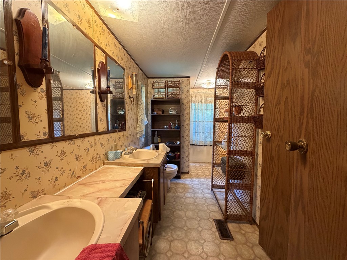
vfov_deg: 85.7
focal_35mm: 14
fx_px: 140
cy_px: 130
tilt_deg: -4.5
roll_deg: -0.5
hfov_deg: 102.1
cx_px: 174
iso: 400
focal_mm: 2.22
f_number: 2.2
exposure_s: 1/60
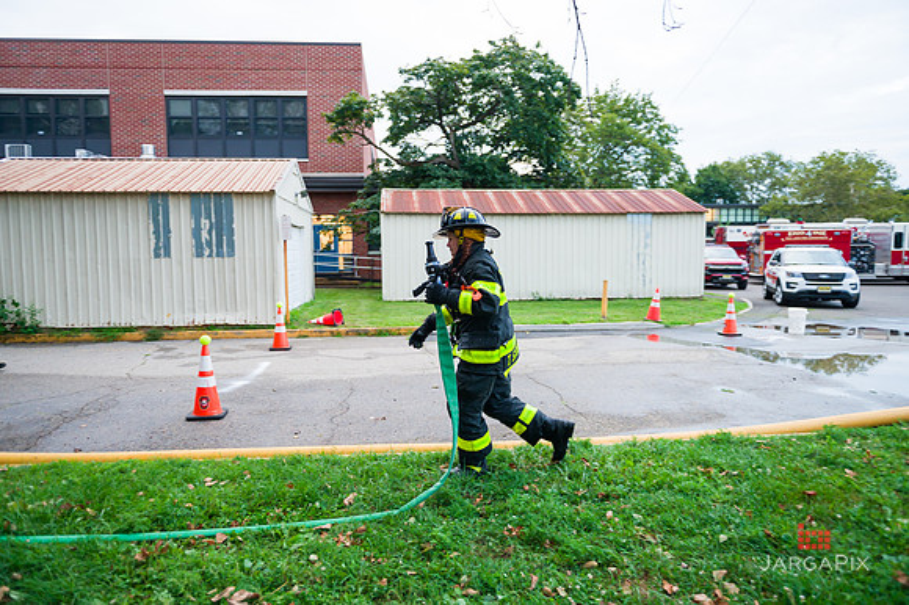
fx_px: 606
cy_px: 302
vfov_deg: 53.1
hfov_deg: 73.8
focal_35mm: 24
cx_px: 454
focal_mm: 24
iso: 1000
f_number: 3.2
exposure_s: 1/200
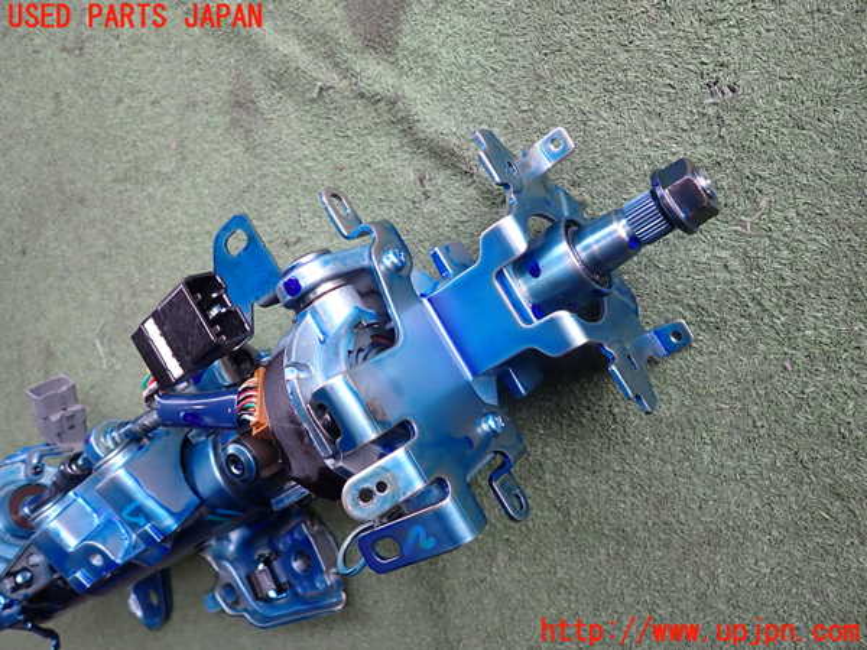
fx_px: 626
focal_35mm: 25
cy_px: 325
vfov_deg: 54.9
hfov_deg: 69.4
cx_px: 434
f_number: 2
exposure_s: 1/160
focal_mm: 4.5
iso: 100
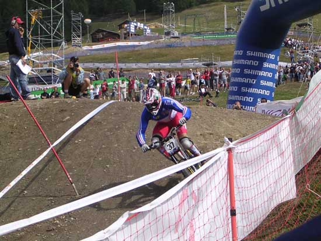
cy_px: 120
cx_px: 160
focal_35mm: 115
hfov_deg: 17.1
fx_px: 1067
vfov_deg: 12.9
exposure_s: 1/511
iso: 139
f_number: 4.9
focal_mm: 17.4
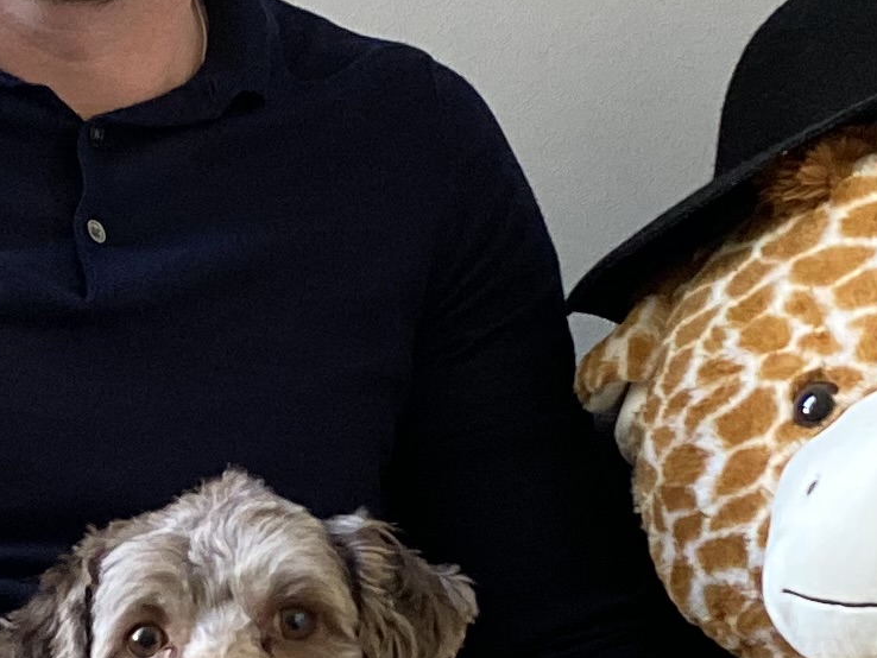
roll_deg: +0.2
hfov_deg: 13.9
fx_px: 3599
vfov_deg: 10.4
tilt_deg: -20.2
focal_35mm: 142
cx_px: 266
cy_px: 670
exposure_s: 1/50
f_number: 1.8
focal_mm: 4.25
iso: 320
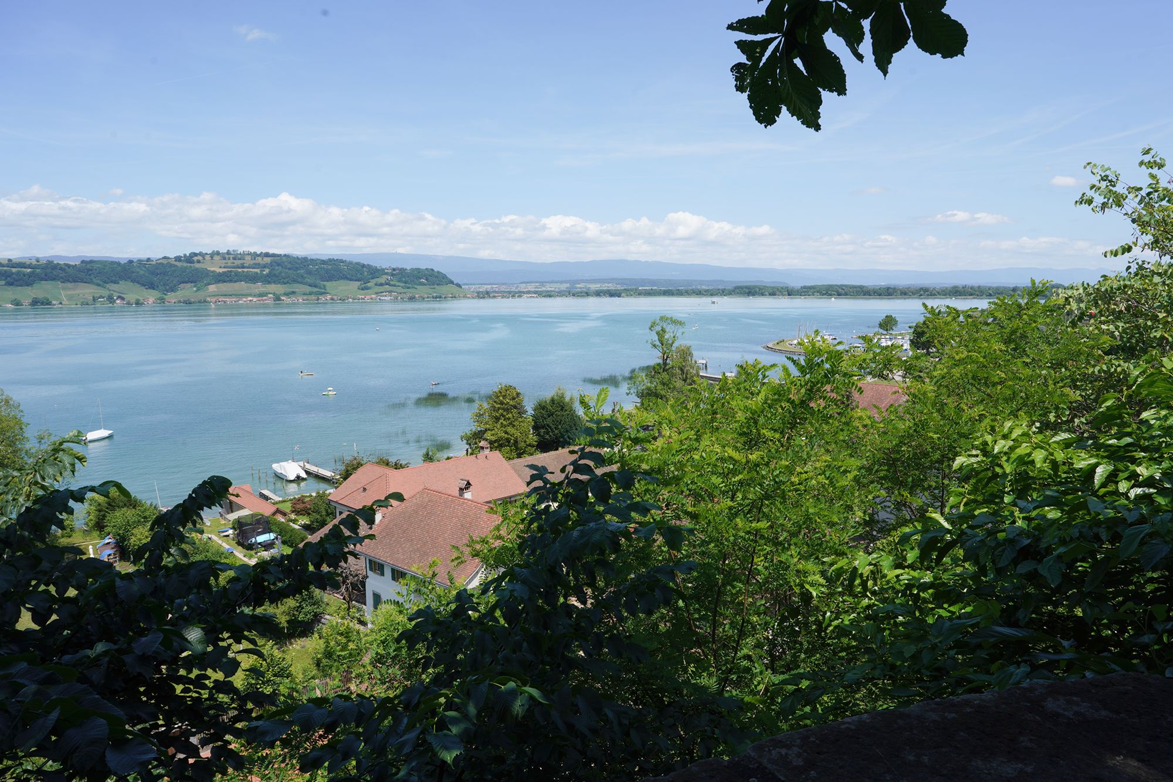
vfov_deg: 53.1
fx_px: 782
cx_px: 586
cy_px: 391
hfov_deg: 73.7
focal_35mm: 24
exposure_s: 1/100
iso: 100
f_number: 14
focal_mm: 24
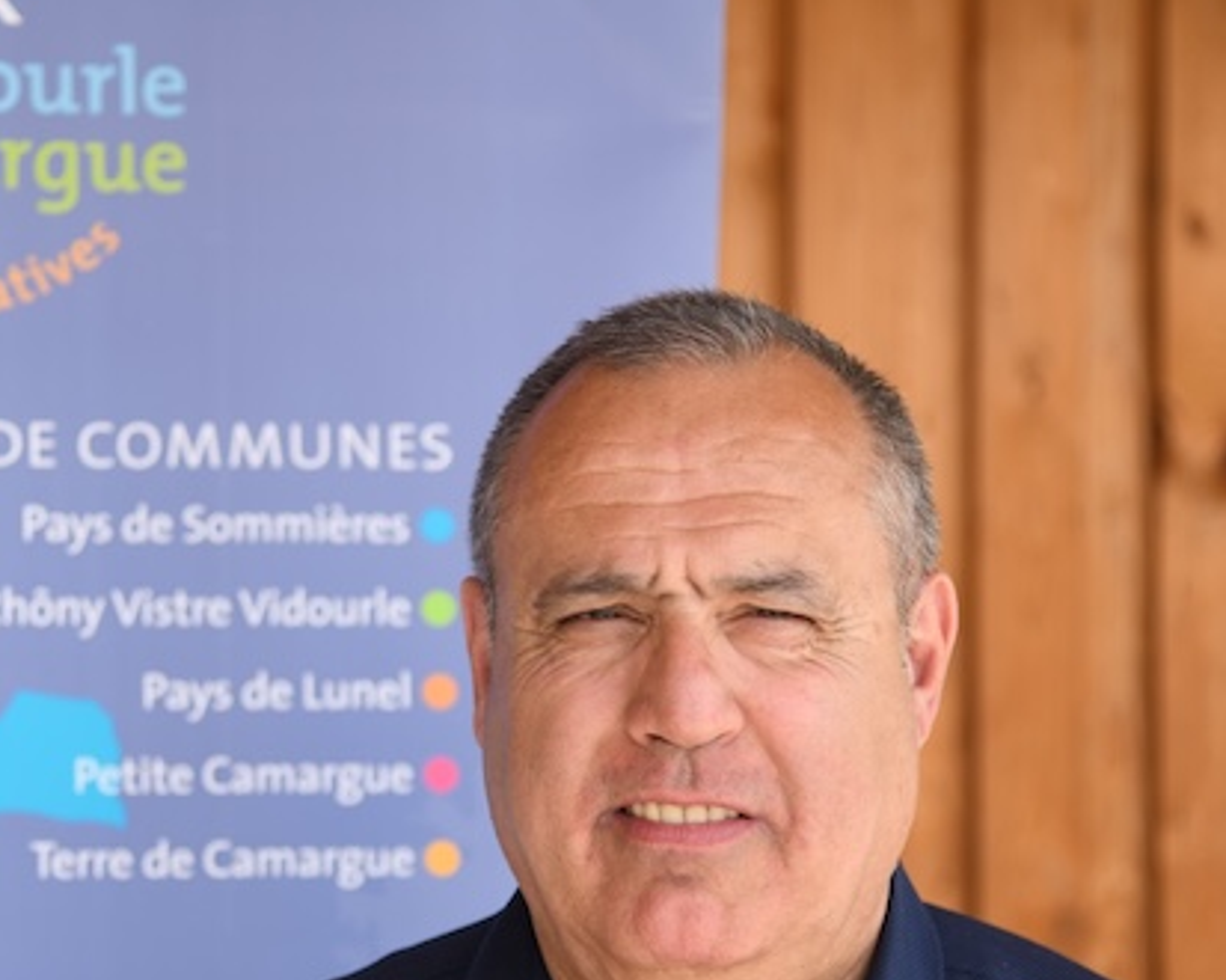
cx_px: 377
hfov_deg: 16.0
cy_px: 780
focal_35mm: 120
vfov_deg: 12.8
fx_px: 4352
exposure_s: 1/160
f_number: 4
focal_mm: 66
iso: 64
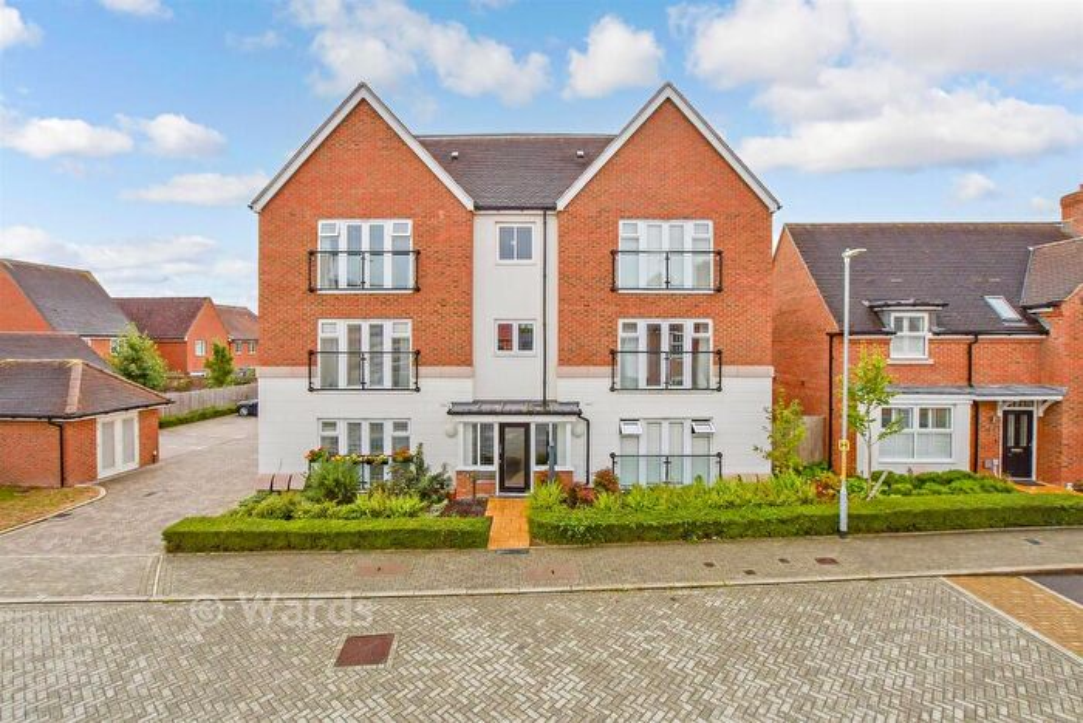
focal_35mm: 15
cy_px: 362
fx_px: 451
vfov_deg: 77.4
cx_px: 542
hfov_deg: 100.4
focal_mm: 10
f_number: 8
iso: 400
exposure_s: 1/2500
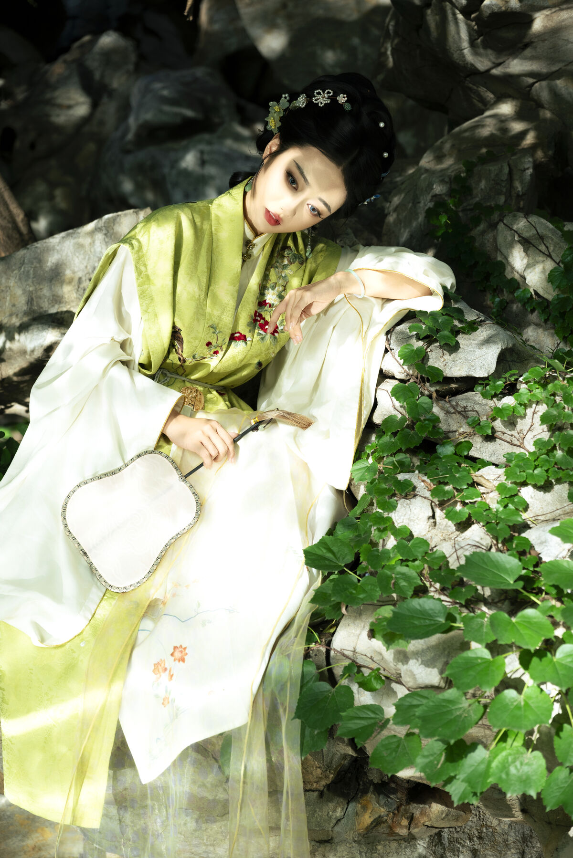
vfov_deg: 21.0
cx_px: 286
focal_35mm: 97
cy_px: 429
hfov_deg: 14.1
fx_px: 2314
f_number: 4
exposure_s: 1/200
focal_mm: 97
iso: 200
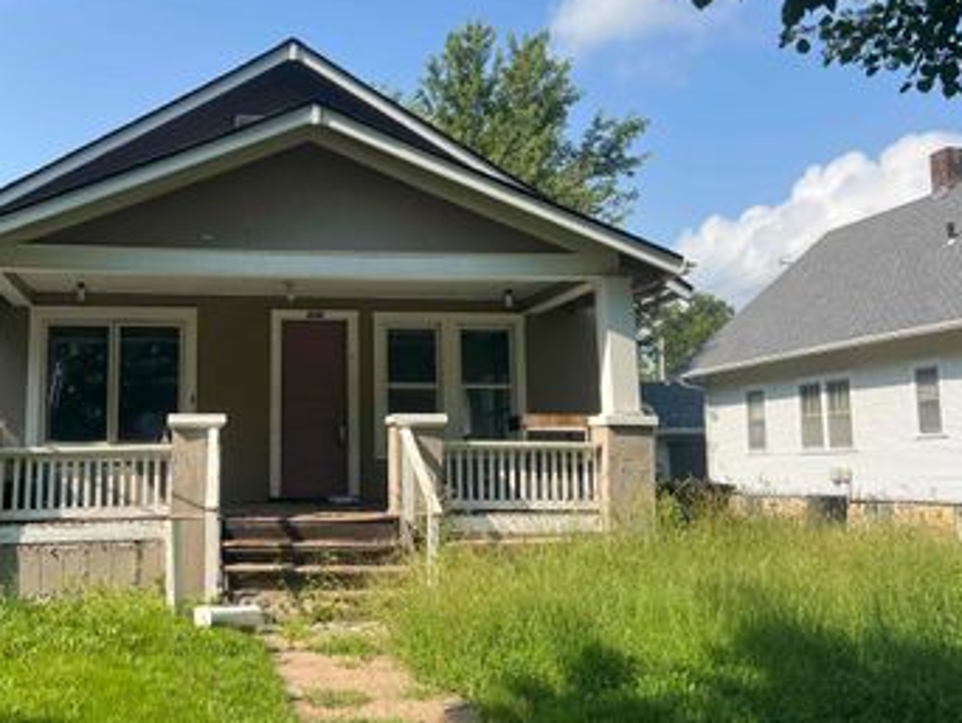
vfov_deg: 37.7
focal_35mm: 38
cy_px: 328
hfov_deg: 48.3
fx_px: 1057
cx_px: 338
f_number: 1.5
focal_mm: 5.7
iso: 50
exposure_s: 1/3077
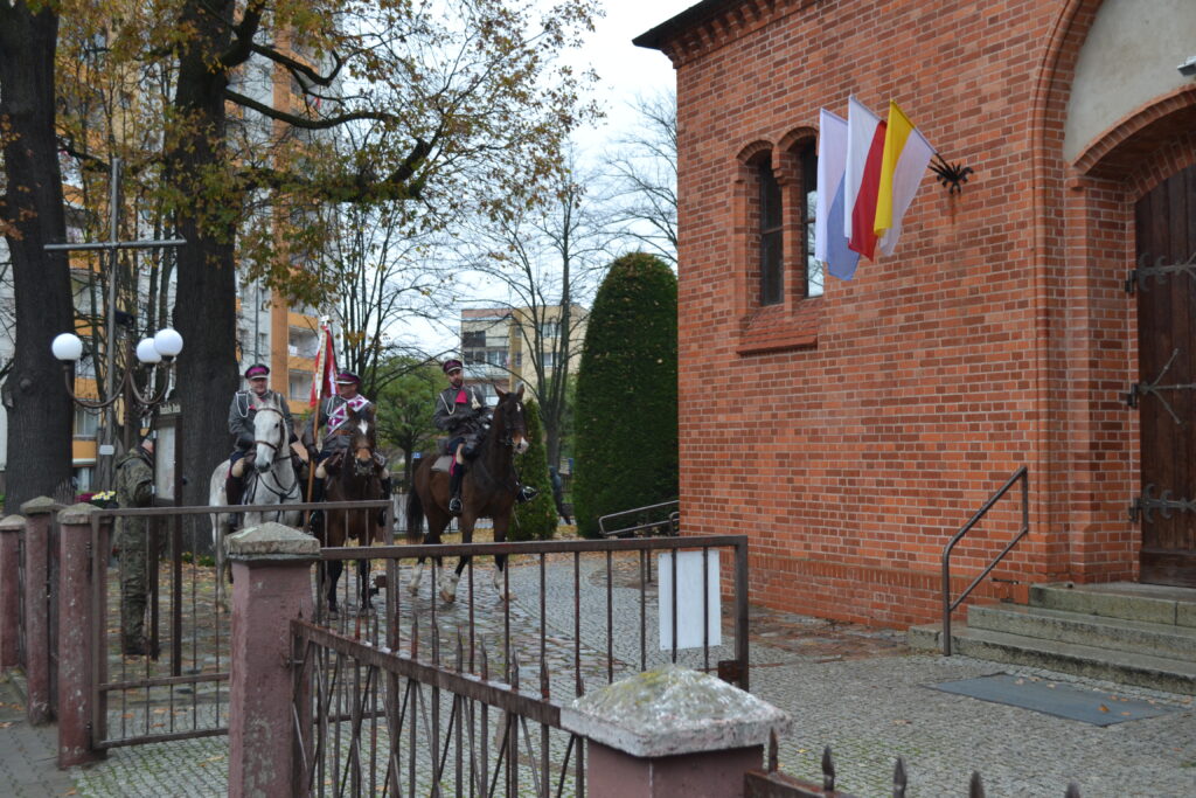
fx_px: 1296
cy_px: 399
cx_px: 598
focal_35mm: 39
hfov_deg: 49.5
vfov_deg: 34.2
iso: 400
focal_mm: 26
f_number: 5.6
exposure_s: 1/125
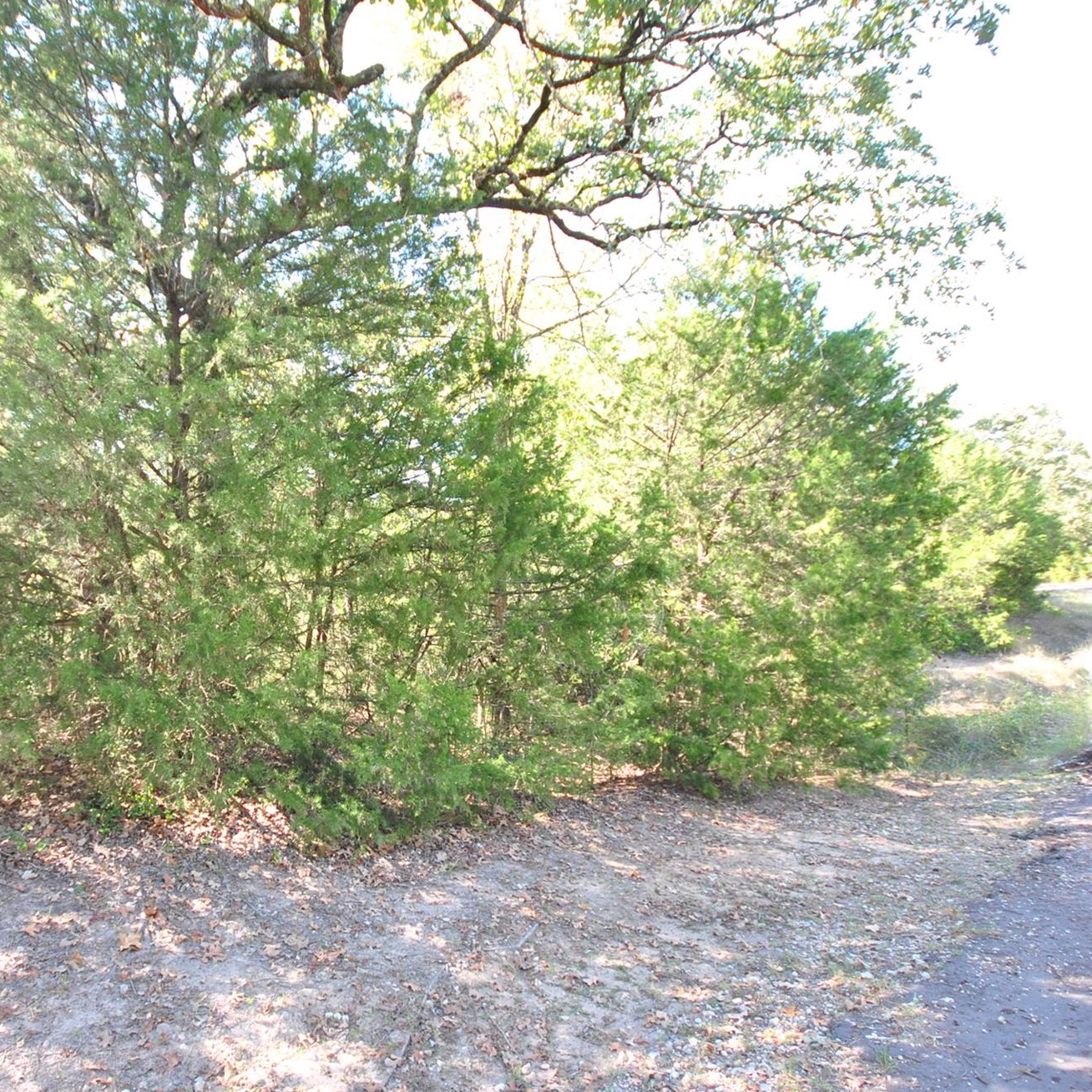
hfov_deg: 73.0
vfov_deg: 74.8
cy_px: 565
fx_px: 714
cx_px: 384
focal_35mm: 20
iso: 400
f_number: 4
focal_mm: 10
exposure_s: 1/160
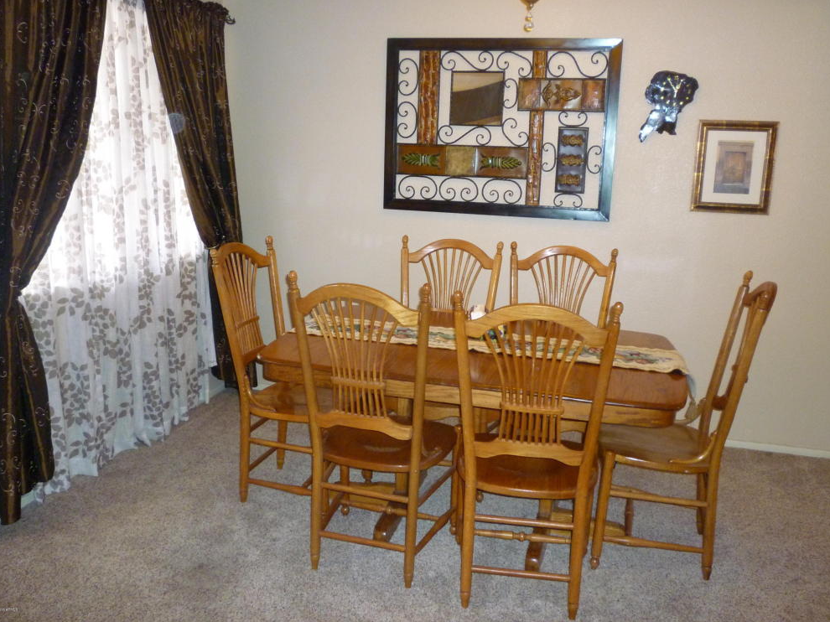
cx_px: 424
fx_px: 719
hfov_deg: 60.0
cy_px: 308
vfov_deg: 46.8
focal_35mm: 30
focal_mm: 5.2
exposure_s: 1/30
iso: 400
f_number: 3.3
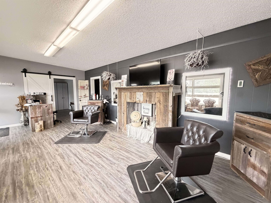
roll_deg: +0.1
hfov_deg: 102.1
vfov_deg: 85.7
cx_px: 136
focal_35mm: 14
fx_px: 110
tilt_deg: -4.9
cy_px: 102
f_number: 2.2
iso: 640
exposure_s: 1/60
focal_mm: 2.22
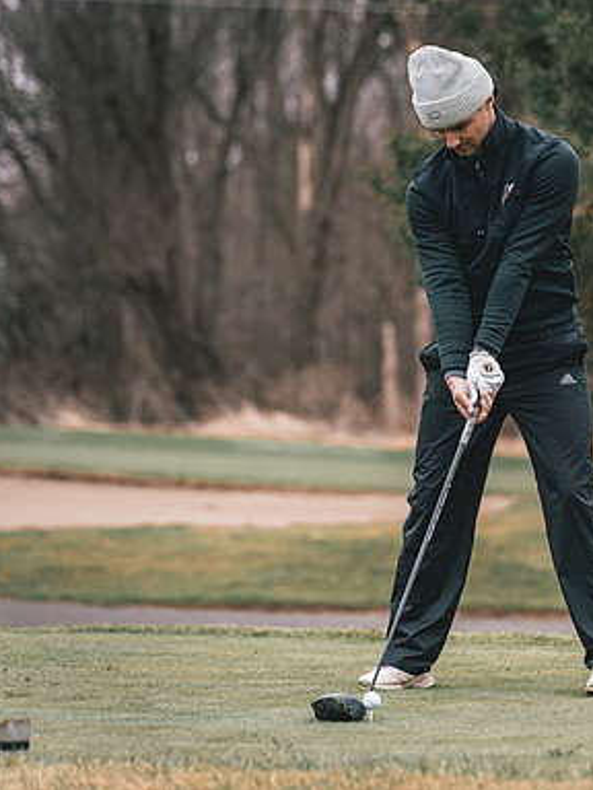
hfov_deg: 8.8
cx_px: 524
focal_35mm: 168
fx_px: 3837
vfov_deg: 11.8
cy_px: 369
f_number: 2.8
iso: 640
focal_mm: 106
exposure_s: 1/3200
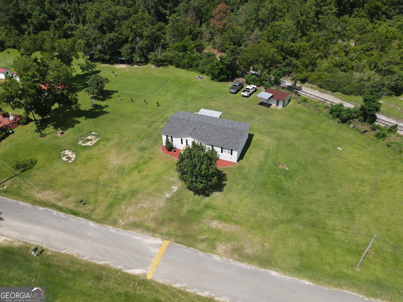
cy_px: 151
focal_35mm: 24
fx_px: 279
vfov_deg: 56.8
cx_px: 202
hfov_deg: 71.6
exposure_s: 1/640
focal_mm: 4.5
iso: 100
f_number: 2.8
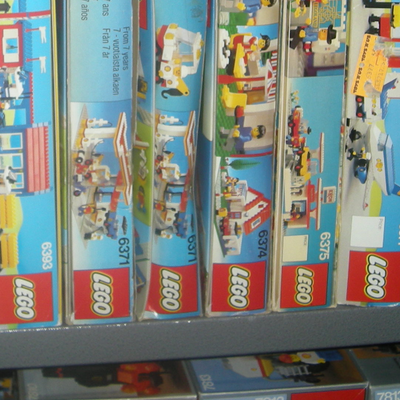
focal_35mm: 88
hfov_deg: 19.4
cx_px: 59
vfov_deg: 19.1
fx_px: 1150
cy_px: -9
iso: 50
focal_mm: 5.7
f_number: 2.8
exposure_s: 1/60
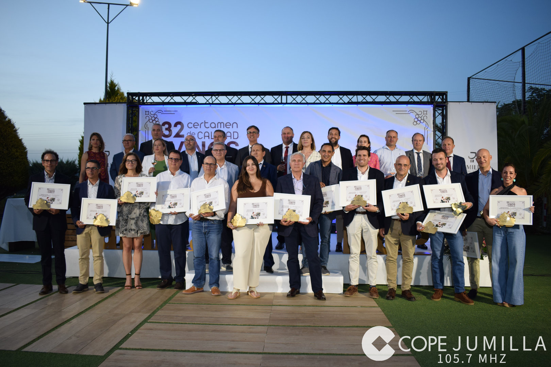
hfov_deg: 61.9
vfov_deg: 43.6
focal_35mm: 30
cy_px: 184
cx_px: 276
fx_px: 459
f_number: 4
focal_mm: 20
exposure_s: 1/60
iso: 450
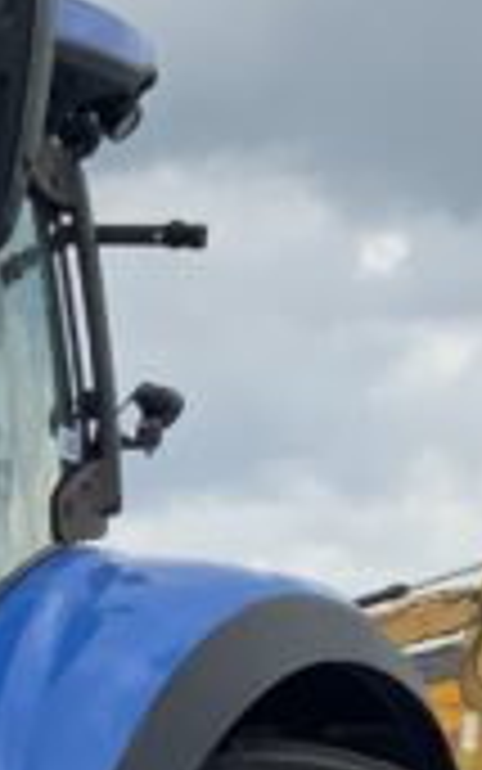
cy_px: 1000
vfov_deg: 11.1
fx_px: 3864
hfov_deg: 6.9
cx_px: -550
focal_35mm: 184
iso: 16
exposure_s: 1/997
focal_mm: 3
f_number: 1.8
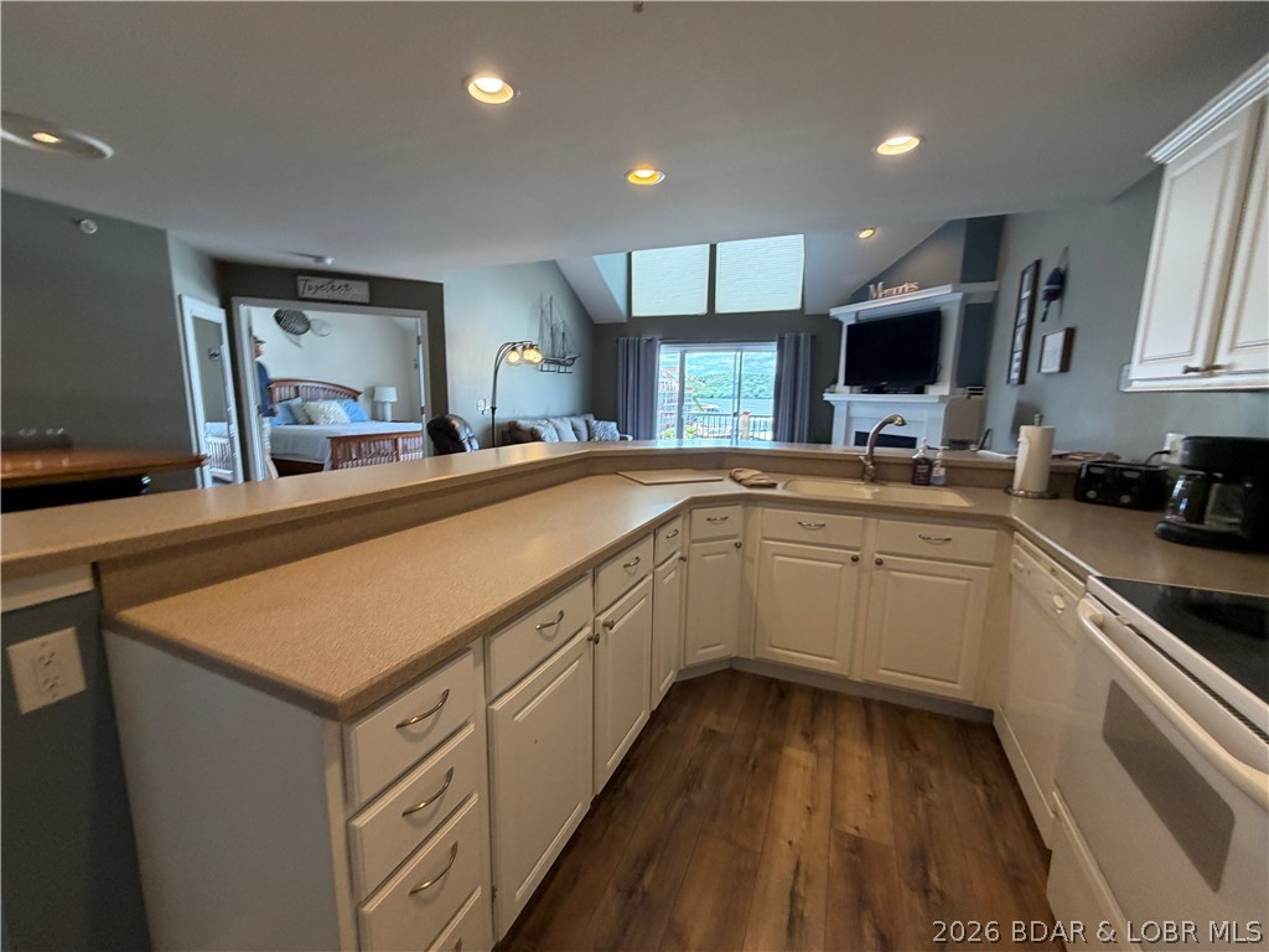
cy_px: 476
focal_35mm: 14
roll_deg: -1.8
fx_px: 513
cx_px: 634
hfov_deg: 102.1
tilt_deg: -7.9
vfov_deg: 85.7
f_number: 2.2
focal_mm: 2.22
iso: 160
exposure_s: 1/60
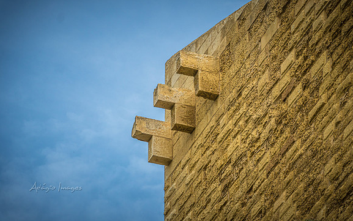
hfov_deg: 8.9
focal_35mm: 235
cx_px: 177
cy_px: 104
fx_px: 2261
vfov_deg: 5.6
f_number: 6.3
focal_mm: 153
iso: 400
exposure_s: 1/500
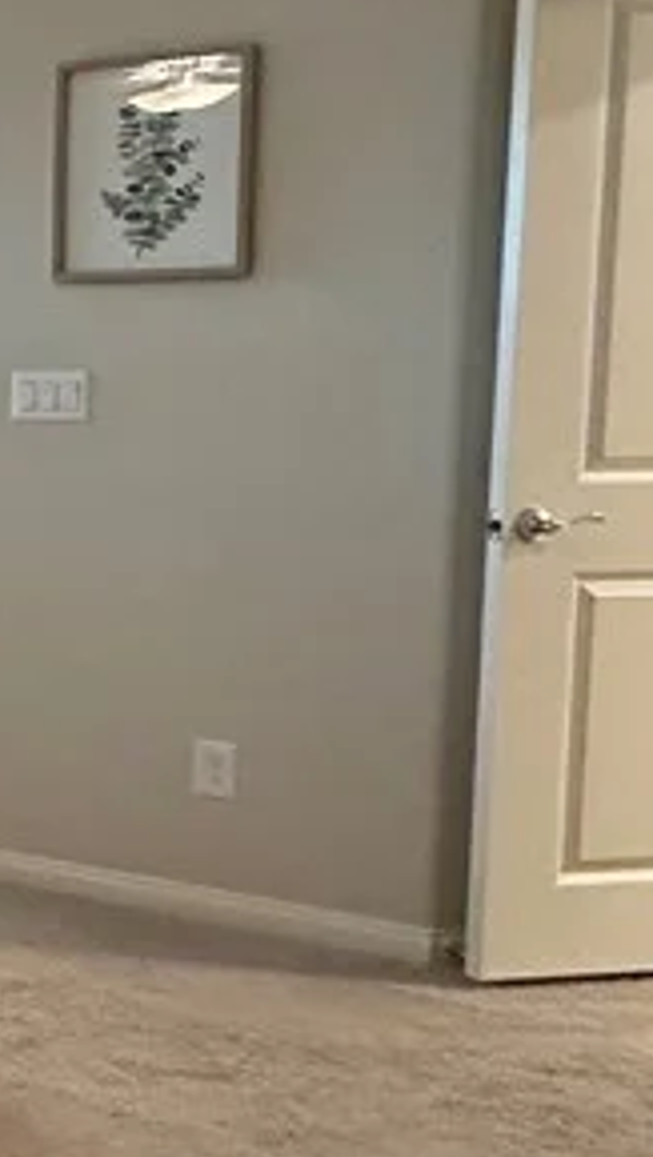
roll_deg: +0.6
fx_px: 1659
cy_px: 476
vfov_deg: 38.4
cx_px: -725
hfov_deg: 16.1
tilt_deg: -2.8
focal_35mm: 54
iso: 320
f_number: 2.2
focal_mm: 2.22
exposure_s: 1/60
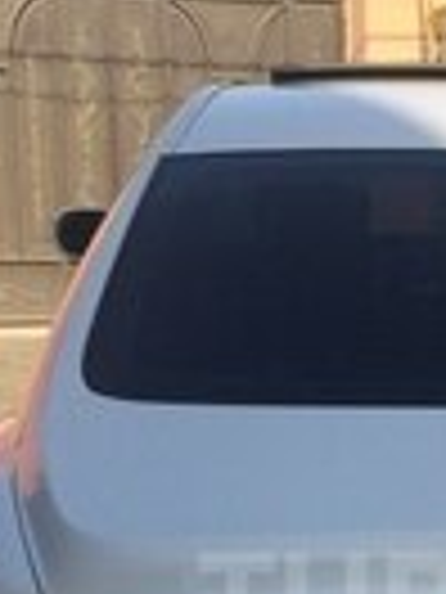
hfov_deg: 13.2
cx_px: 545
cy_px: 603
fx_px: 1873
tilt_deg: -12.4
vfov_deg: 17.6
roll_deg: +0.3
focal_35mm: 109
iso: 32
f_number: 2.2
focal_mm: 4.15
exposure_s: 1/1642
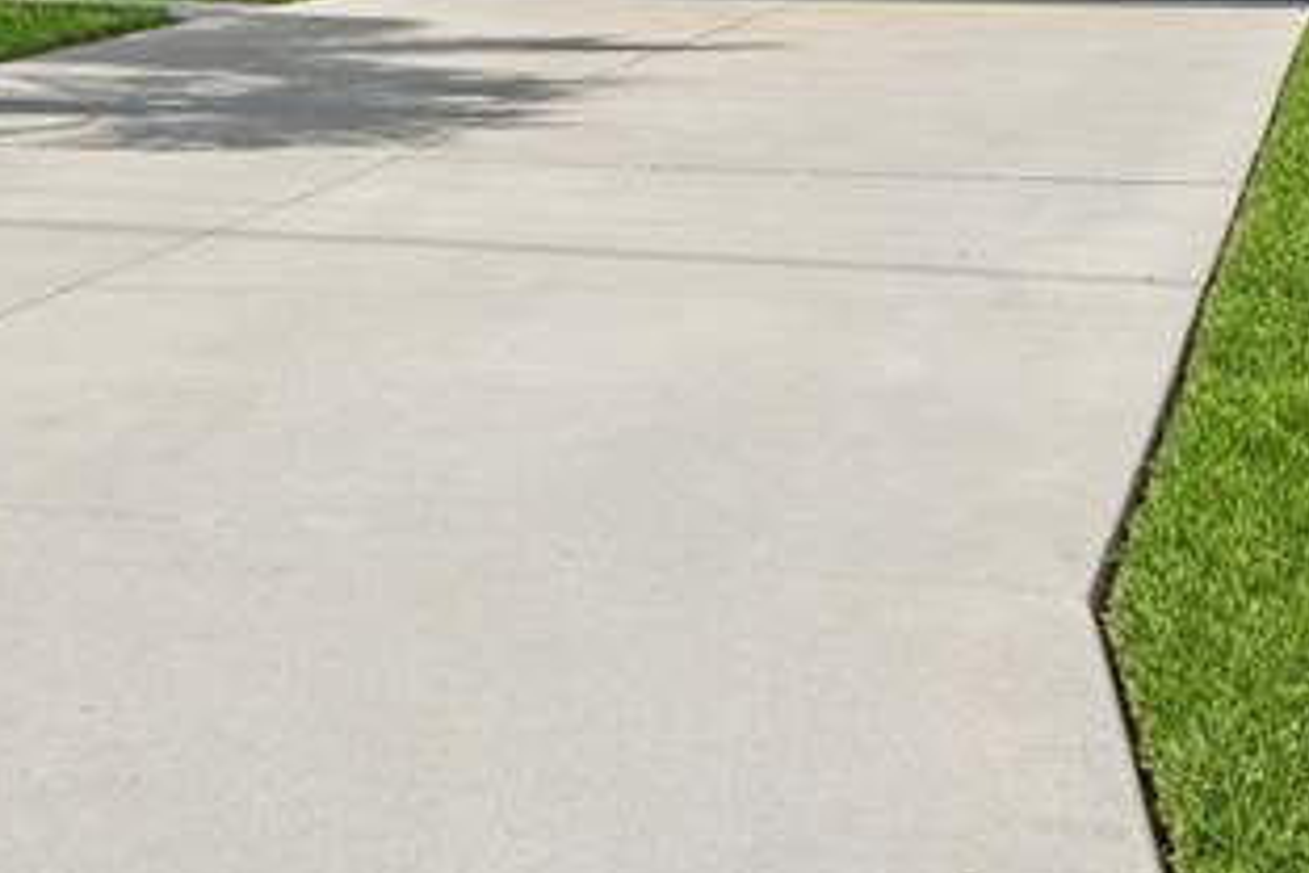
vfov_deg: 17.2
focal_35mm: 77
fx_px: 2800
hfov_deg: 26.0
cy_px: -61
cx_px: 348
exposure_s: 1/800
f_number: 8
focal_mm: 30
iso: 200
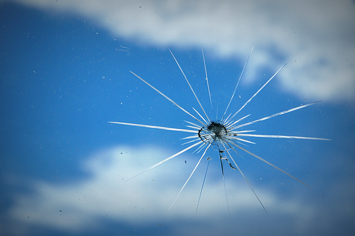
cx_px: 178
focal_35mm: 240
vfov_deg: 5.7
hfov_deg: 8.6
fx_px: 2364
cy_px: 118
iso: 400
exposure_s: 1/160
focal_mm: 160
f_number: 32
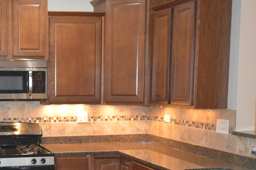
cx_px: 24
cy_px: 139
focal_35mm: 67
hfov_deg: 28.9
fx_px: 476
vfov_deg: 20.0
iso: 2800
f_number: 4.5
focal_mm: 24
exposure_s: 1/60
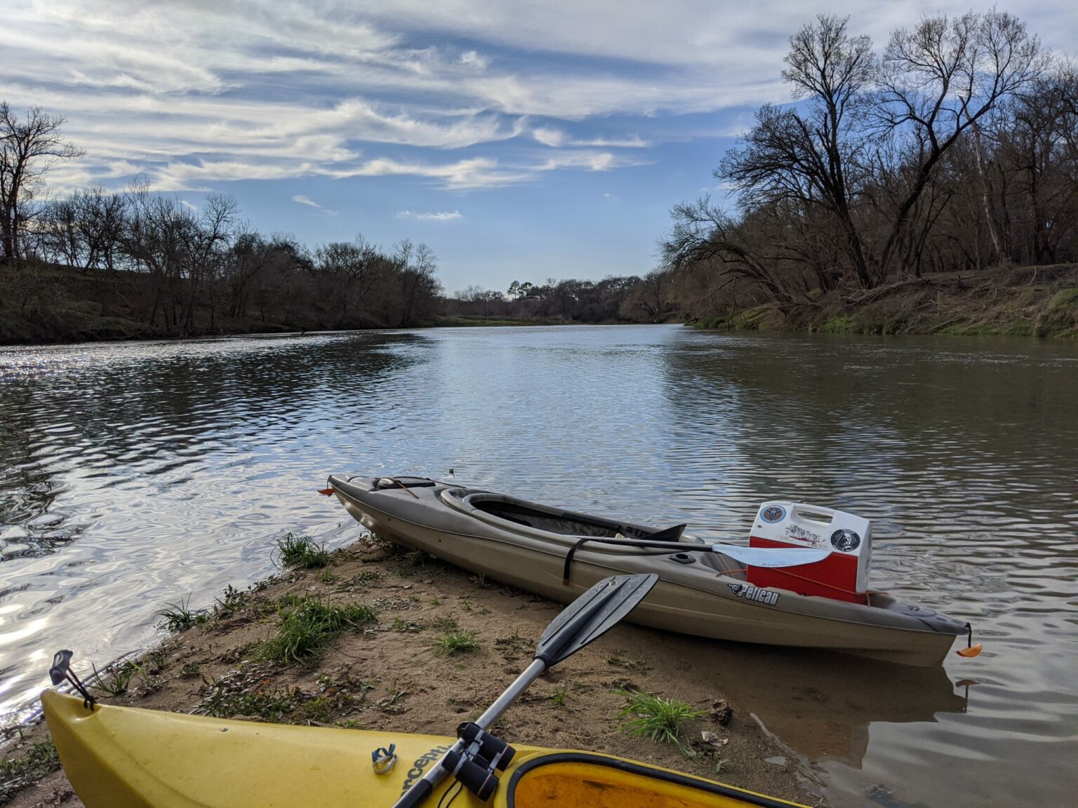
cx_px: 539
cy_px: 404
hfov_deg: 65.3
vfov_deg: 51.4
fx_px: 841
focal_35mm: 27
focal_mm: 4.44
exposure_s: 1/7812
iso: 57
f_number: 1.8
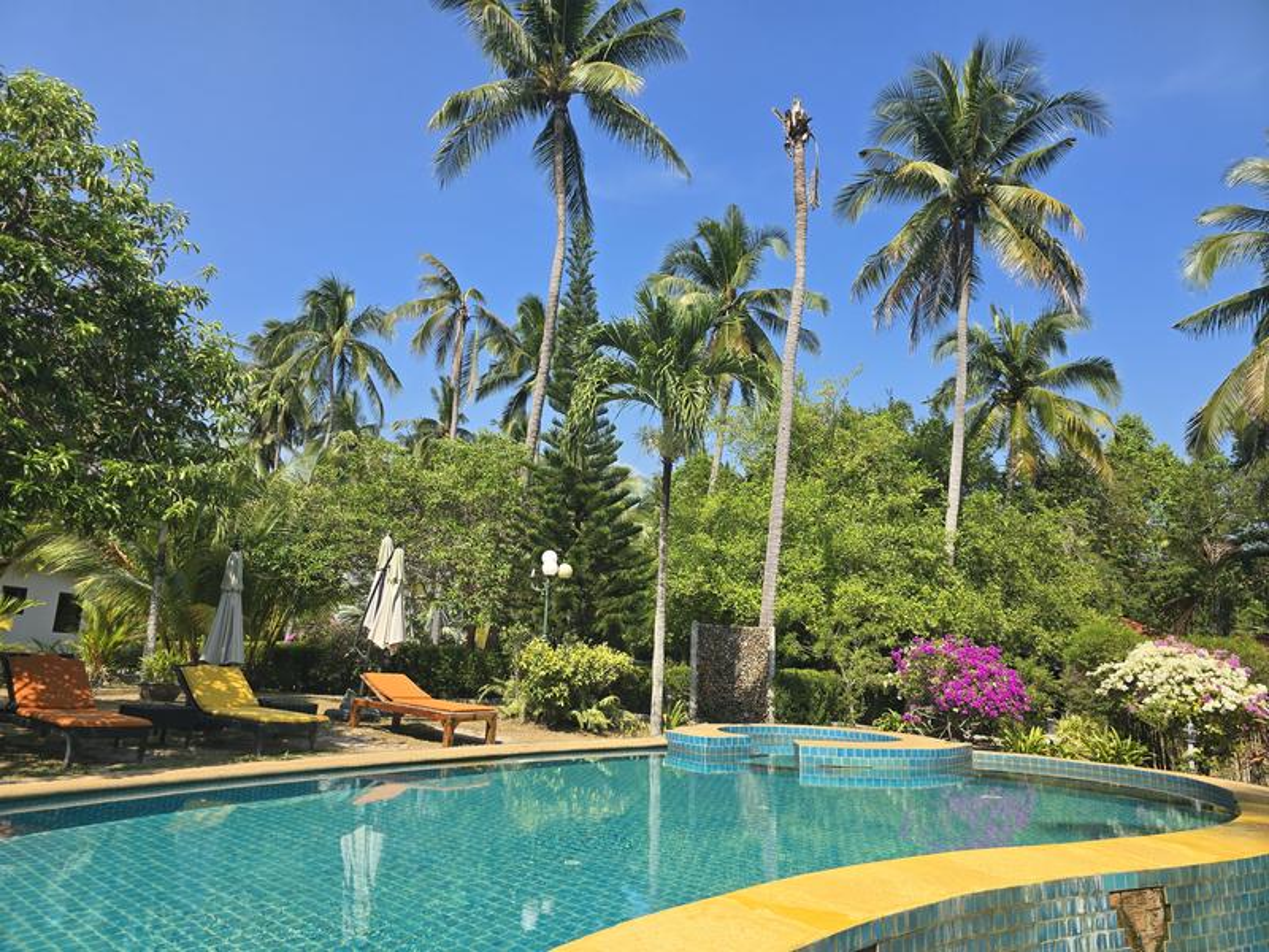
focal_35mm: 23
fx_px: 843
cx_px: 634
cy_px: 476
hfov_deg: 73.9
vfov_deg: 58.9
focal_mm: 6.3
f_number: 1.7
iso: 12
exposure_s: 1/633
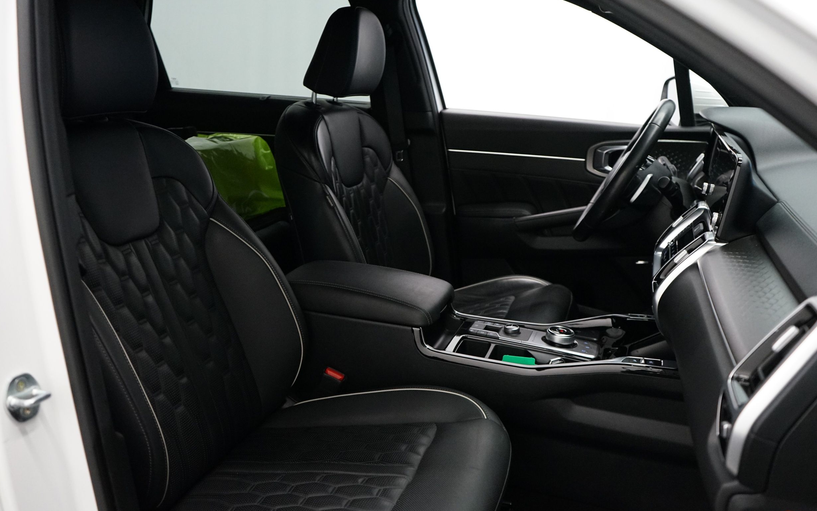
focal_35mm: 31
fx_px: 690
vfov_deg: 40.6
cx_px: 404
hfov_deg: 61.2
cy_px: 275
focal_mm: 30
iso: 4000
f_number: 3.5
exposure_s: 1/160
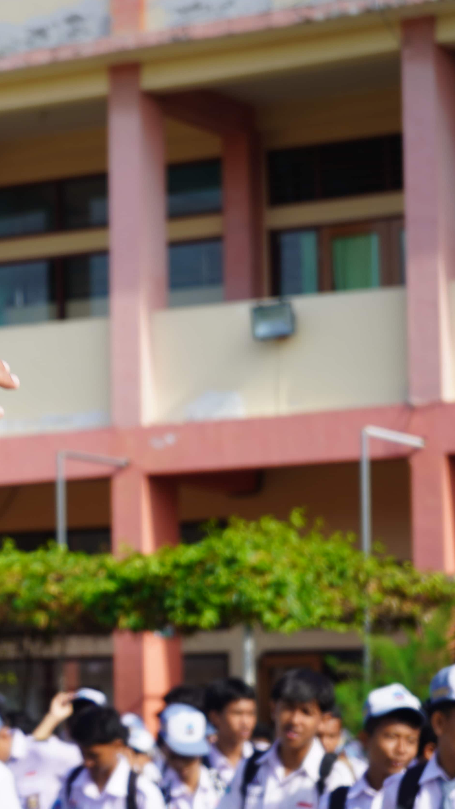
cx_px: -119
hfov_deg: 9.1
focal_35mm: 132
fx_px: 2831
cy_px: 425
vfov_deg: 16.3
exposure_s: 1/400
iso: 100
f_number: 5.6
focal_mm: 70
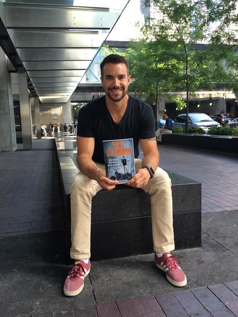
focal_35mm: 29
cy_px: 158
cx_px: 119
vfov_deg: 61.6
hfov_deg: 48.3
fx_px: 266
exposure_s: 1/60
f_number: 2.2
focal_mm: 4.15
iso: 25
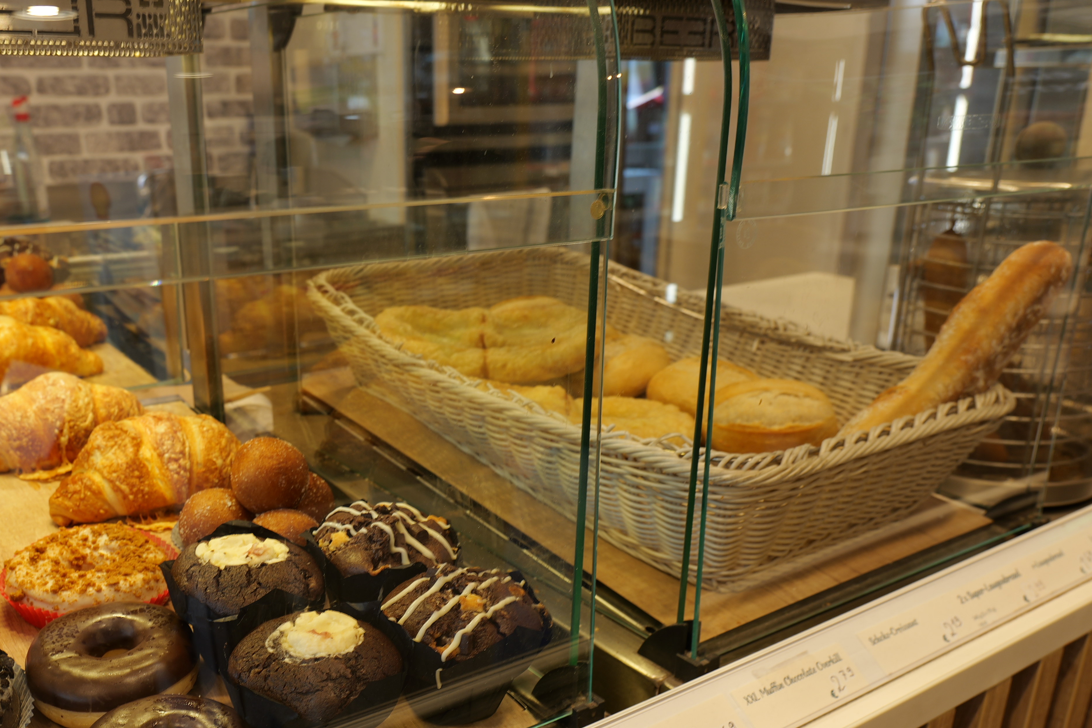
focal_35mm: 32
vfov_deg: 40.6
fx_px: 971
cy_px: 490
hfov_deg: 58.0
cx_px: 413
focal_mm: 20
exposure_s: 1/6
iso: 100
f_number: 5.6
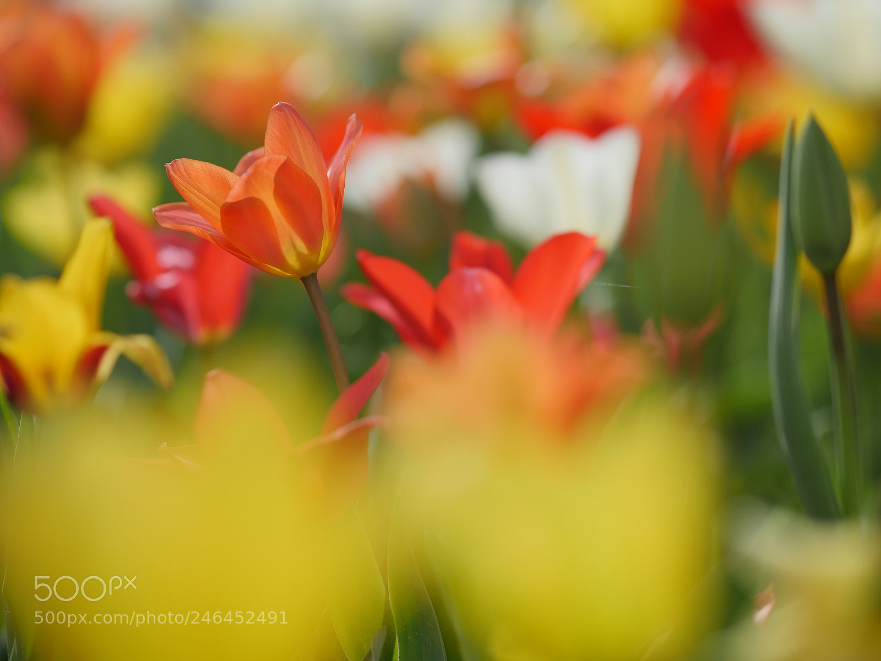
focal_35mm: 150
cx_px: 440
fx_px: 3818
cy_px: 330
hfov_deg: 13.2
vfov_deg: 9.9
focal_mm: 75
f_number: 2
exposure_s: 1/6400
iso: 200
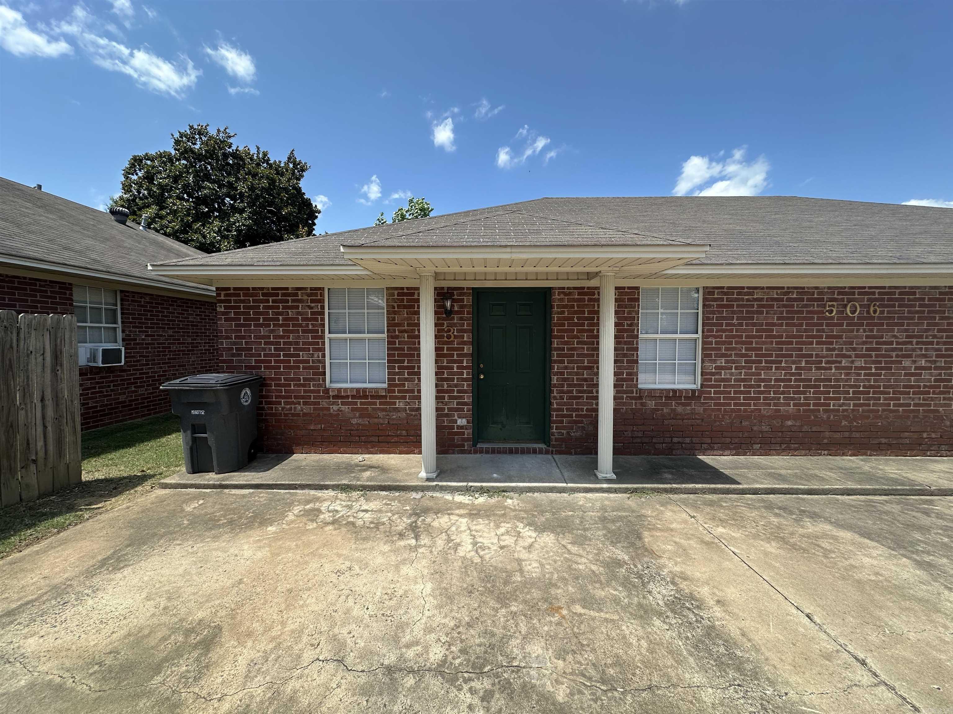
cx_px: 476
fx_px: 385
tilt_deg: -2.2
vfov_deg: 85.7
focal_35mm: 14
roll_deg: +0.0
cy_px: 357
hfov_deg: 102.1
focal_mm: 2.22
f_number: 2.2
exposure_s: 1/932
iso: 40
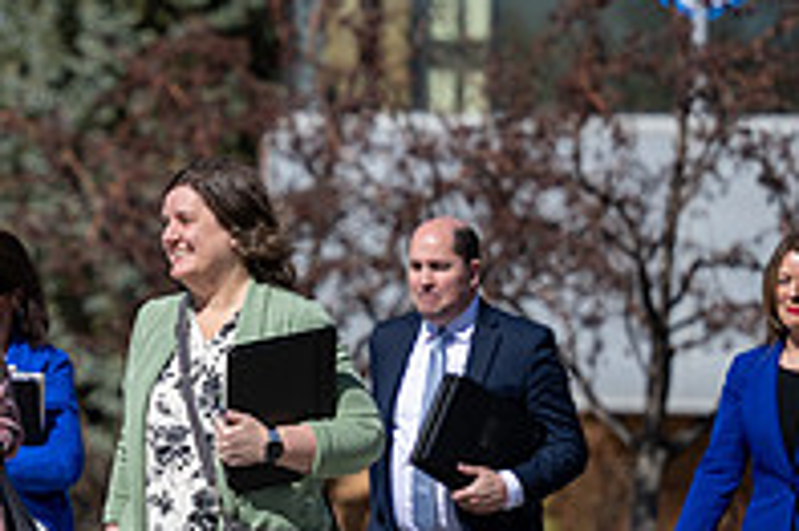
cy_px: 383
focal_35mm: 413
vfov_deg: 3.3
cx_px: 101
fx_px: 9158
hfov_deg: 5.0
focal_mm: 140
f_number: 2.8
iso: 100
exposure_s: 1/3200
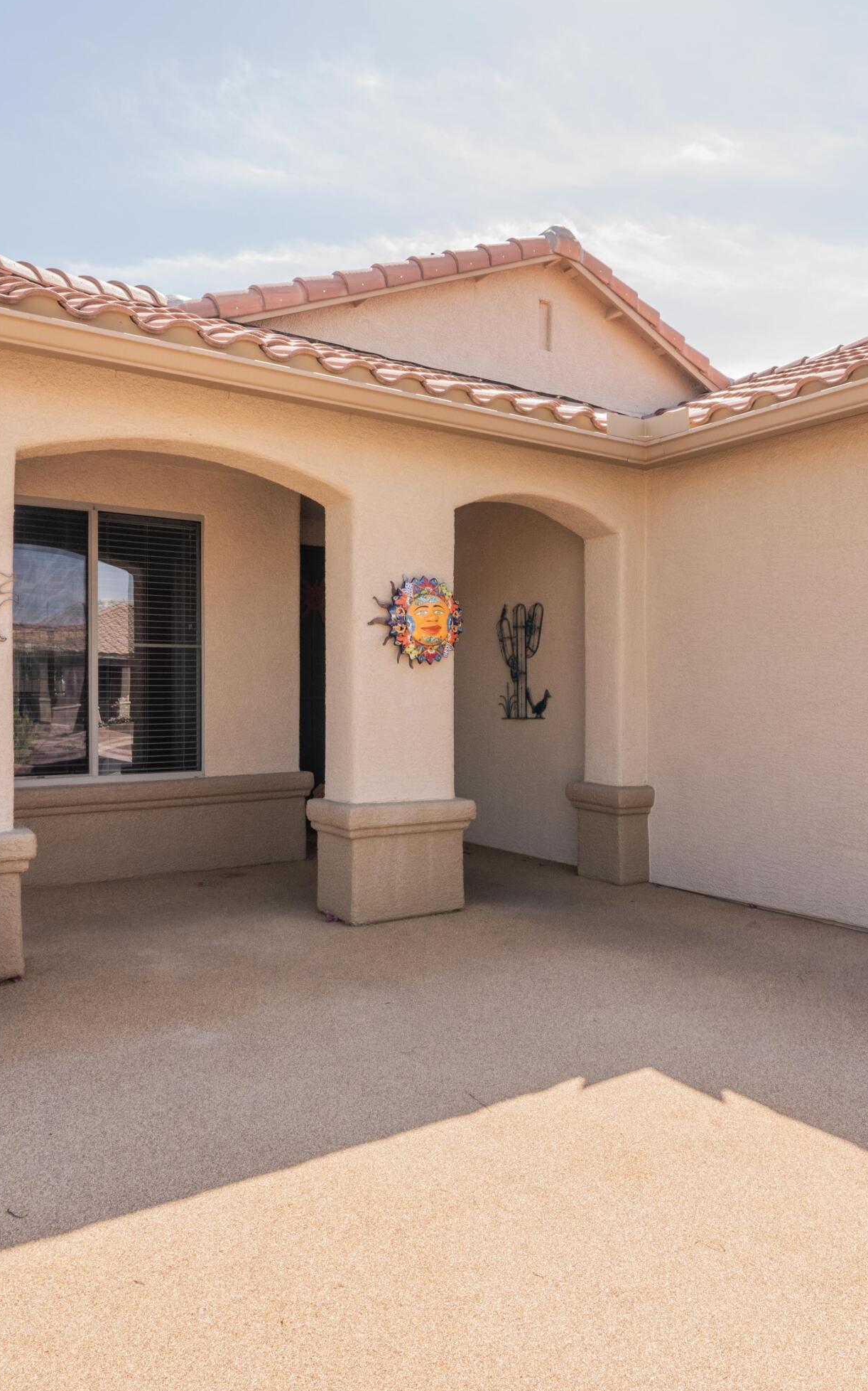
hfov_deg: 49.2
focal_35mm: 25
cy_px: 689
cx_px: 455
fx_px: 947
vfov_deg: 72.6
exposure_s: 1/50
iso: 320
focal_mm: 16
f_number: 22
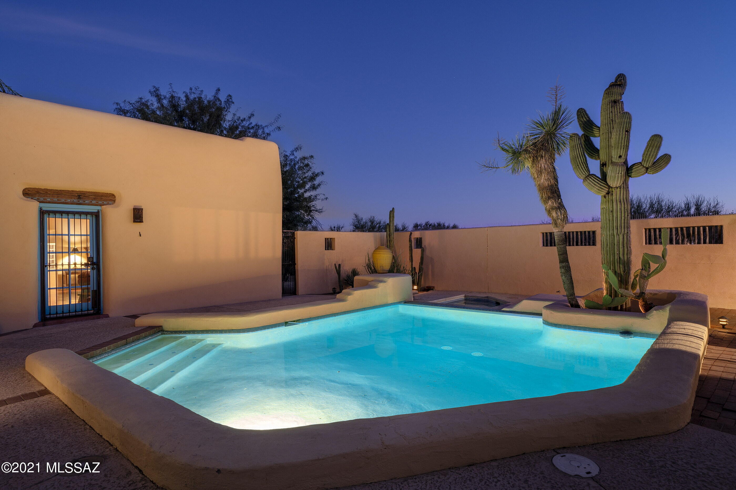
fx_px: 388
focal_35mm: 19
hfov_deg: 86.9
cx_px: 368
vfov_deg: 64.5
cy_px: 245
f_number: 9
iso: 100
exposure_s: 10
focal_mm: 19
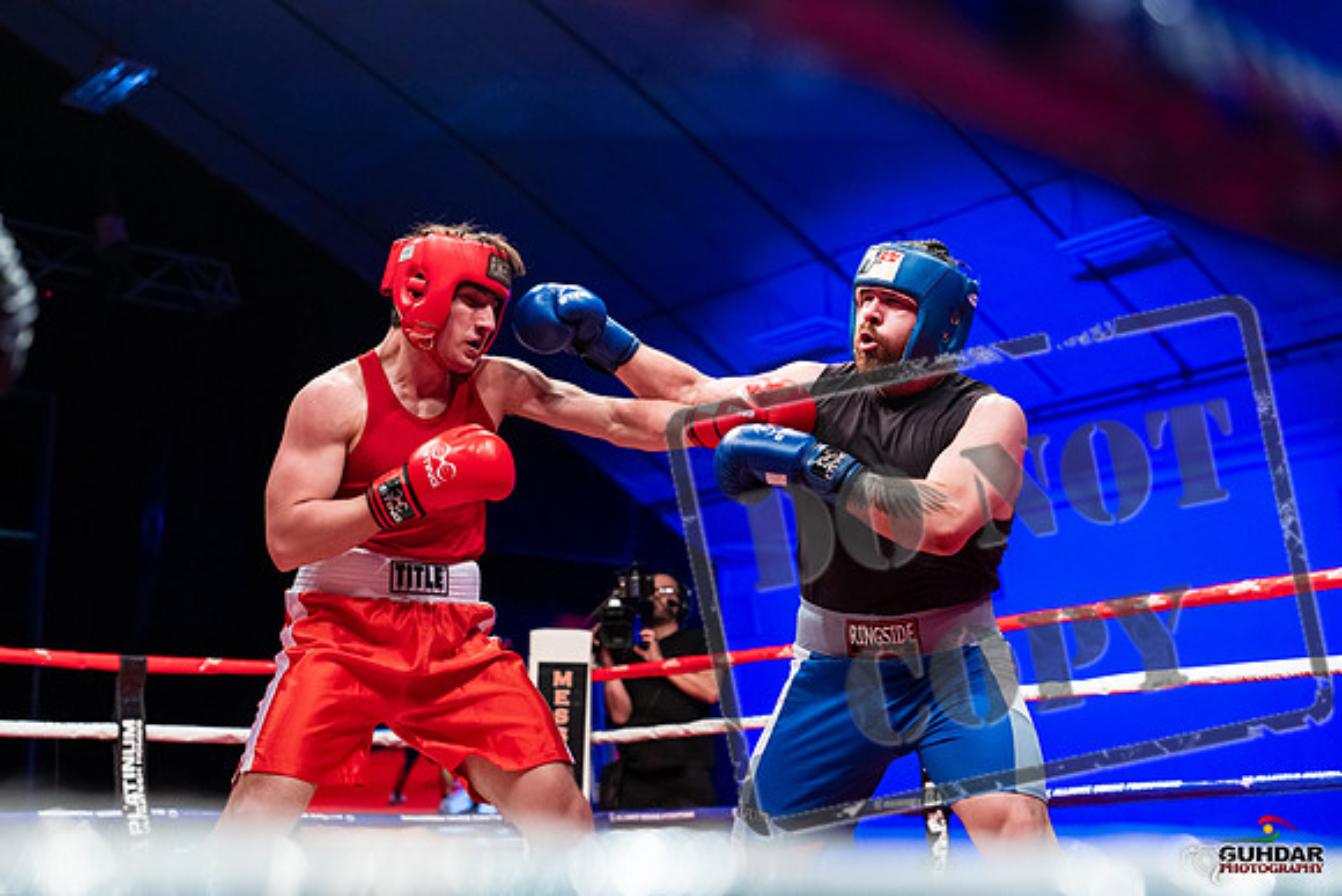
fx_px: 1864
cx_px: 671
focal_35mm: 50
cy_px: 448
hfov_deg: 39.6
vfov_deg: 27.0
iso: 4000
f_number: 3.2
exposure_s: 1/1000
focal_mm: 50
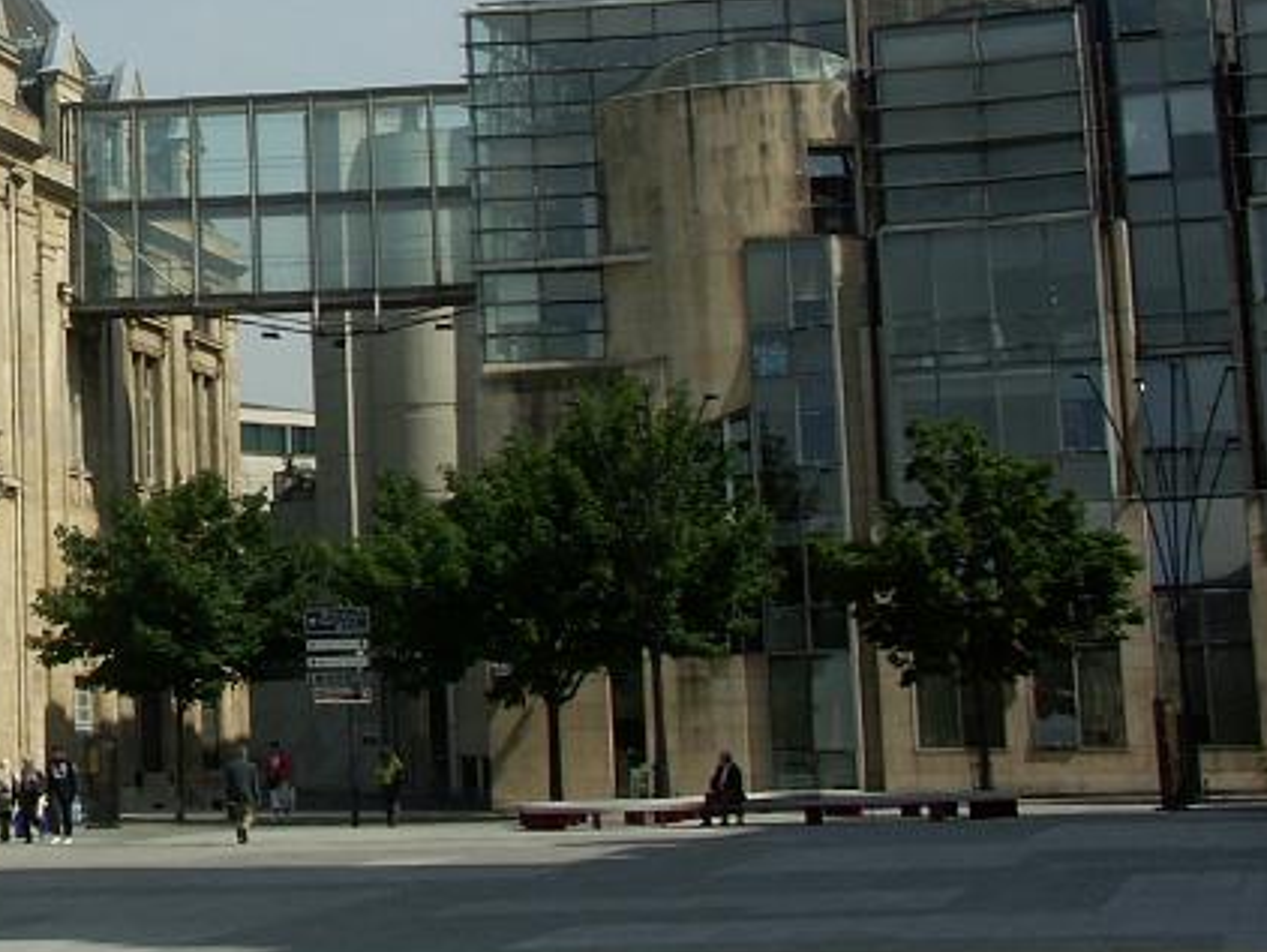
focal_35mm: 80
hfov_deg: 22.7
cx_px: -189
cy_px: 258
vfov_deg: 18.4
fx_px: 2930
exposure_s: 1/400
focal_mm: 8.52
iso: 64
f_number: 8
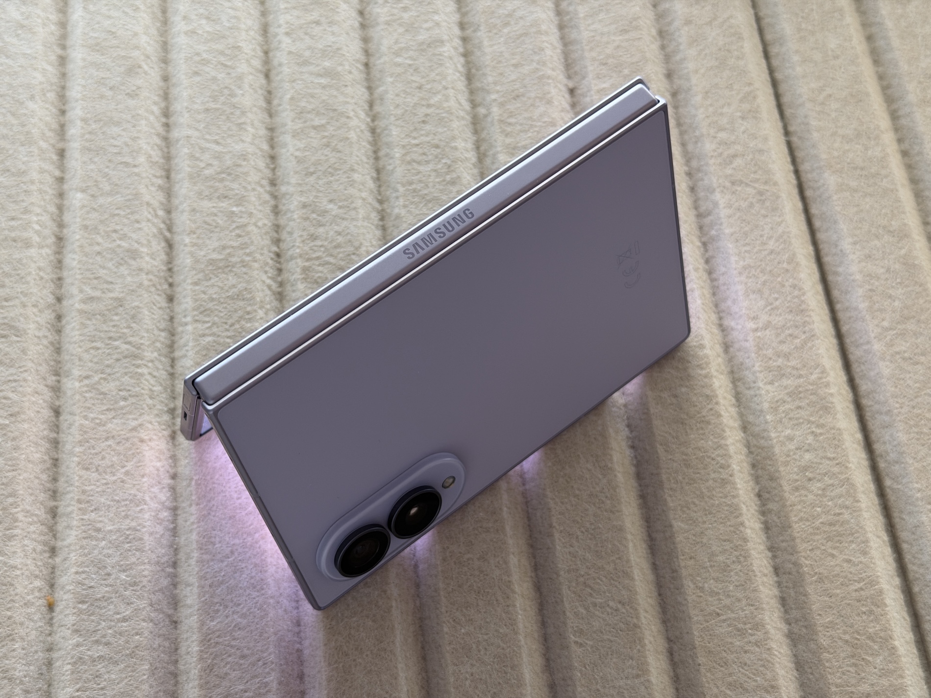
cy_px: 349
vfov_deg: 30.3
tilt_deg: -63.2
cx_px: 466
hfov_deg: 39.7
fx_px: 1291
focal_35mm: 48
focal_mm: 6.76
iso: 100
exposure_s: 1/88
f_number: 1.78
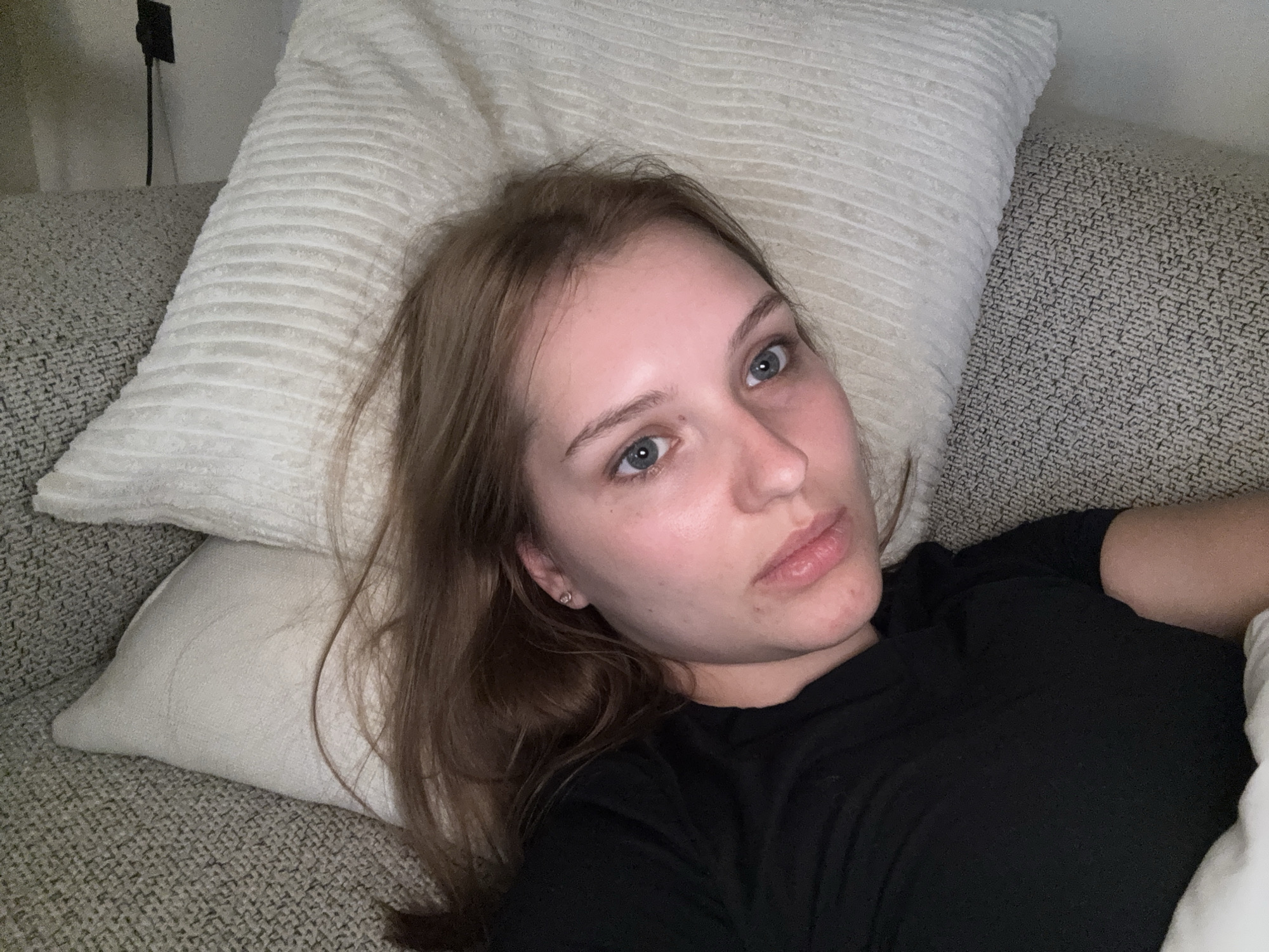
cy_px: 476
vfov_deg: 58.9
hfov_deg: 73.9
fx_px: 843
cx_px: 634
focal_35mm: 23
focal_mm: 2.69
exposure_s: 1/25
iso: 160
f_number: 1.9
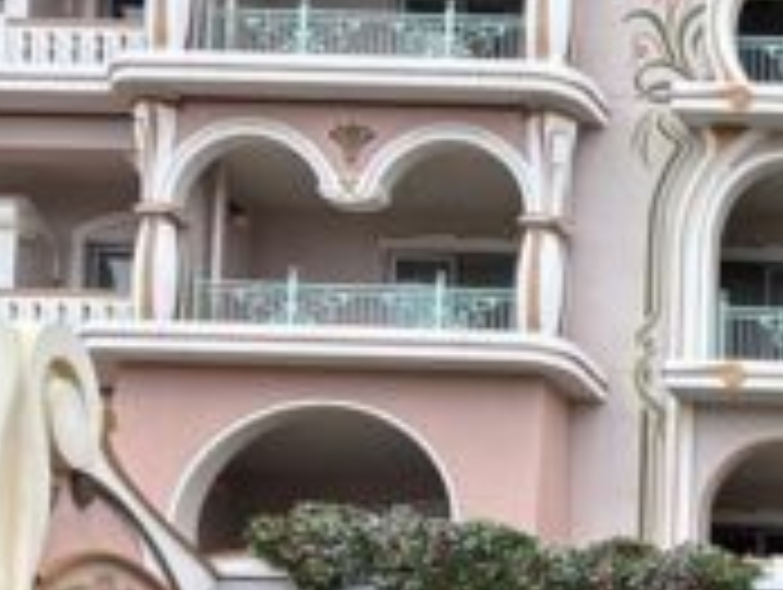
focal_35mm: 153
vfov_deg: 8.7
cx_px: 2124
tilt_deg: +2.1
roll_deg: -1.6
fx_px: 3466
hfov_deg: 10.3
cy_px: 1495
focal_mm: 5.96
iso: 50
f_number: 1.6
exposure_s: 1/313
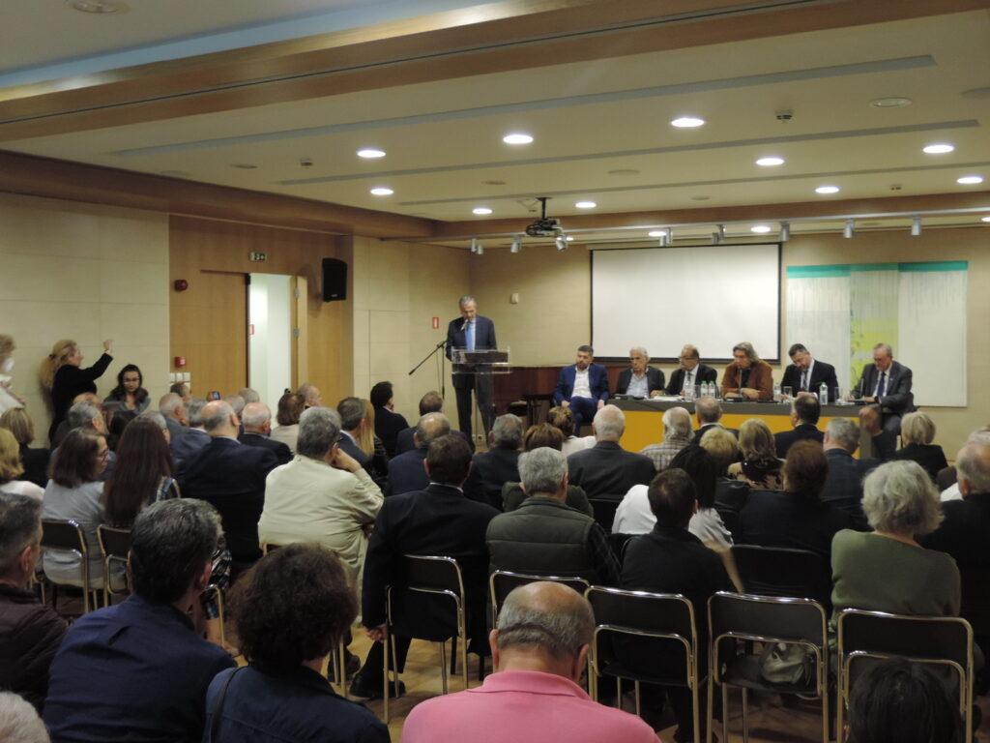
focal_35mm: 40
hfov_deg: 46.8
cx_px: 495
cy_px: 372
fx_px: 1144
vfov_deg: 36.0
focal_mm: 7.1
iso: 400
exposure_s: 1/15
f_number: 3.3
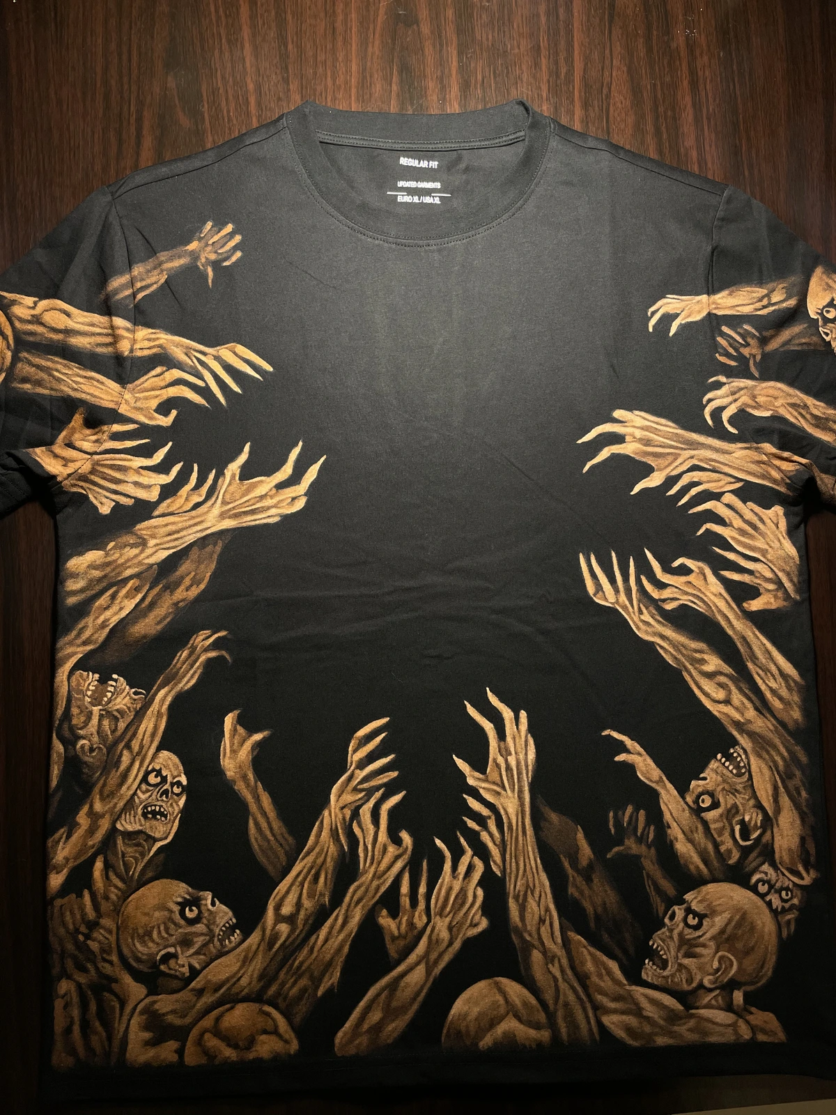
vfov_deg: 67.3
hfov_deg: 53.1
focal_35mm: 26
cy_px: 558
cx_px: 418
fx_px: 837
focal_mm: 4.2
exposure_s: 1/100
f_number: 1.6
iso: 125
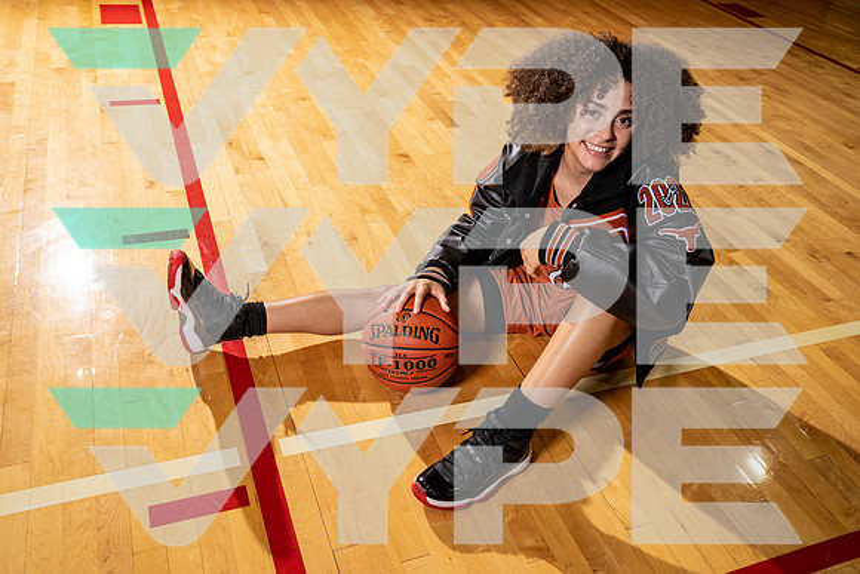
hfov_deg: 60.3
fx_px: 741
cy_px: 287
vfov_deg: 42.3
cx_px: 430
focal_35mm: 31
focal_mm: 31
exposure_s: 1/250
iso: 800
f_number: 5.6
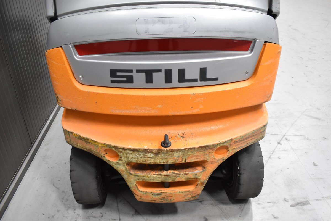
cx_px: 166
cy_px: 110
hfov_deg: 61.9
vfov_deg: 43.6
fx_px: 276
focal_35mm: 30
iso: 1600
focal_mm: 20
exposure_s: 1/40
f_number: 4.5
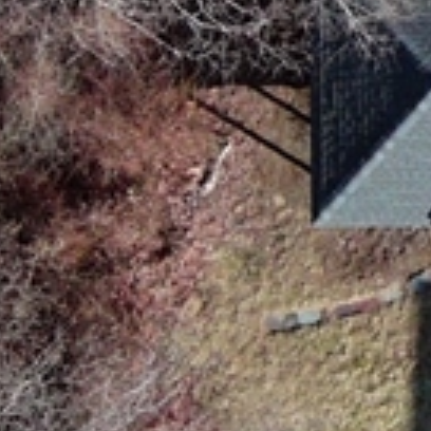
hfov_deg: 8.8
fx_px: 2606
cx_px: 938
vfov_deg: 9.4
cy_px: -14
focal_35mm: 185
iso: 3200
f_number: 4.5
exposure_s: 1/8000
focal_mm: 10.57
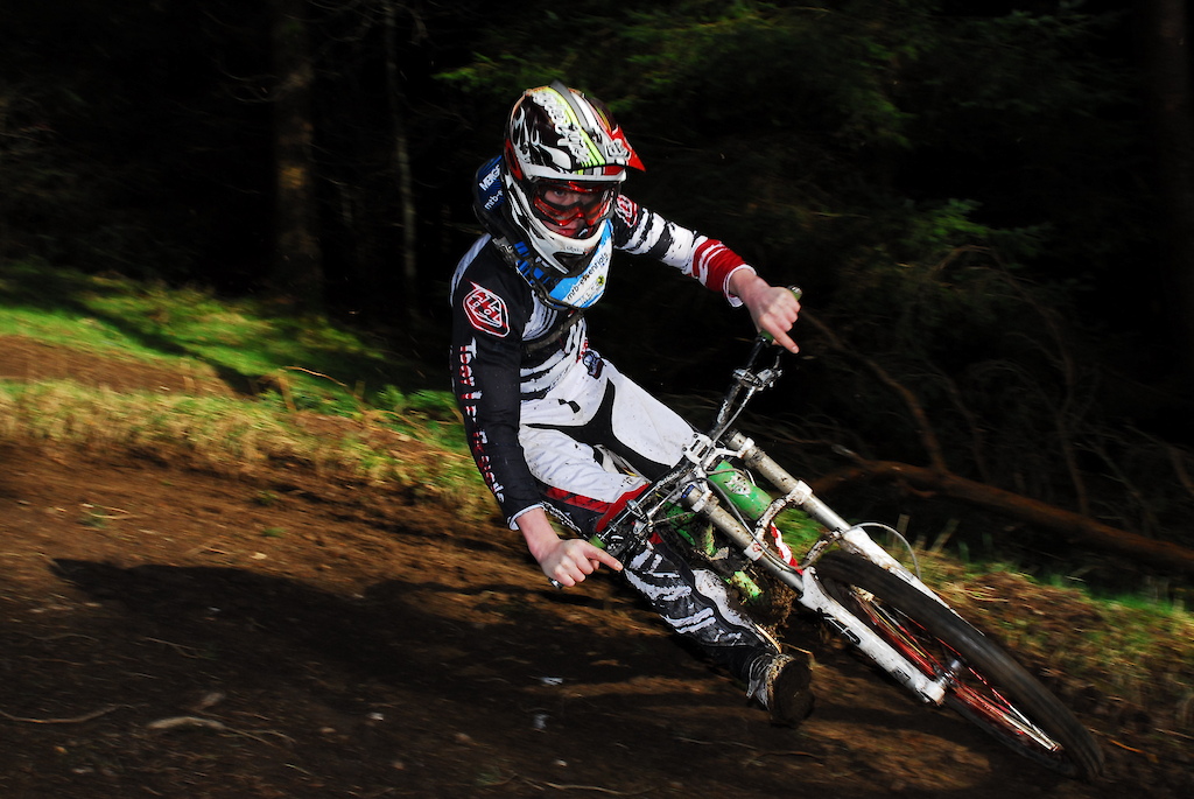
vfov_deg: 32.0
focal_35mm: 42
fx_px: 1394
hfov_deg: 46.4
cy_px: 400
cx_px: 597
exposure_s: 1/250
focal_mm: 28
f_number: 9
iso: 400
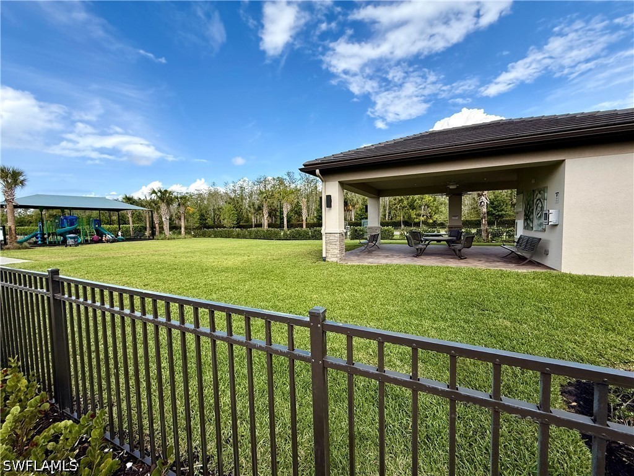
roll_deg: +1.5
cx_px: 317
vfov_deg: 85.7
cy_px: 238
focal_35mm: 14
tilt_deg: -2.4
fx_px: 256
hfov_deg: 102.1
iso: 64
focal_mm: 2.22
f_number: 2.2
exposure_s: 1/1312
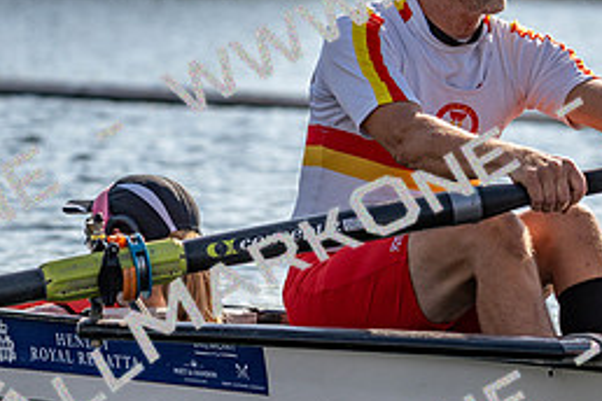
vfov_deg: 3.1
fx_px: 7524
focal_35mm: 450
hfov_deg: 4.6
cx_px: 450
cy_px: 120
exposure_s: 1/1600
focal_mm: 200
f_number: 5.6
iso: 200
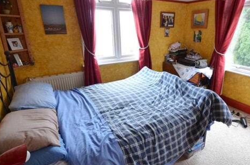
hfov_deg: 80.9
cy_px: 73
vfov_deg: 59.0
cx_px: 142
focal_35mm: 21
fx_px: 145
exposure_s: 1/50
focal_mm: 10
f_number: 3.5
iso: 800
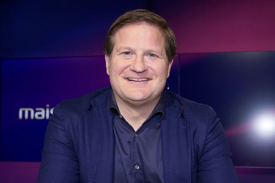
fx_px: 282
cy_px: 92
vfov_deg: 35.9
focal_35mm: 37
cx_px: 138
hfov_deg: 51.9
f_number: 5
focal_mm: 37
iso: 1600
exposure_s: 1/200
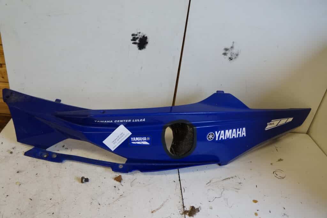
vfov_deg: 47.9
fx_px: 245
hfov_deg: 67.4
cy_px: 109
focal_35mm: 27
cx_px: 164
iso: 500
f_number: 4
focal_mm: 18
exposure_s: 1/60
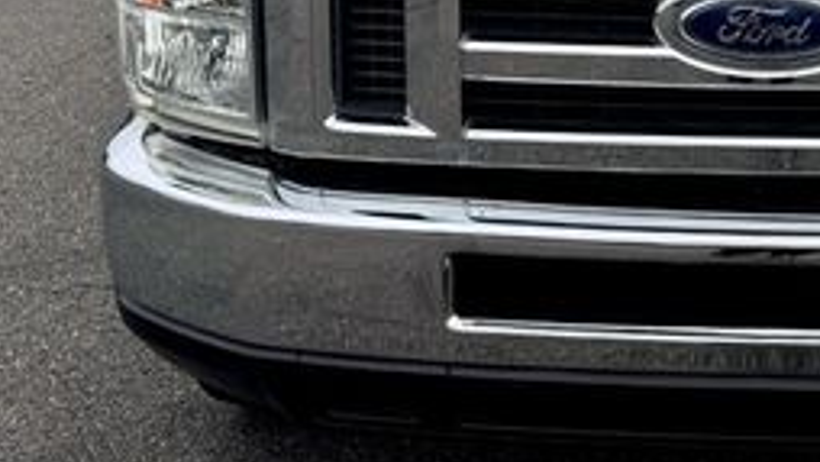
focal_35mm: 66
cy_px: -220
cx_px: 746
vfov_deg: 16.7
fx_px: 1435
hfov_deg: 30.4
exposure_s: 1/3247
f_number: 1.78
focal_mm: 6.76
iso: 80
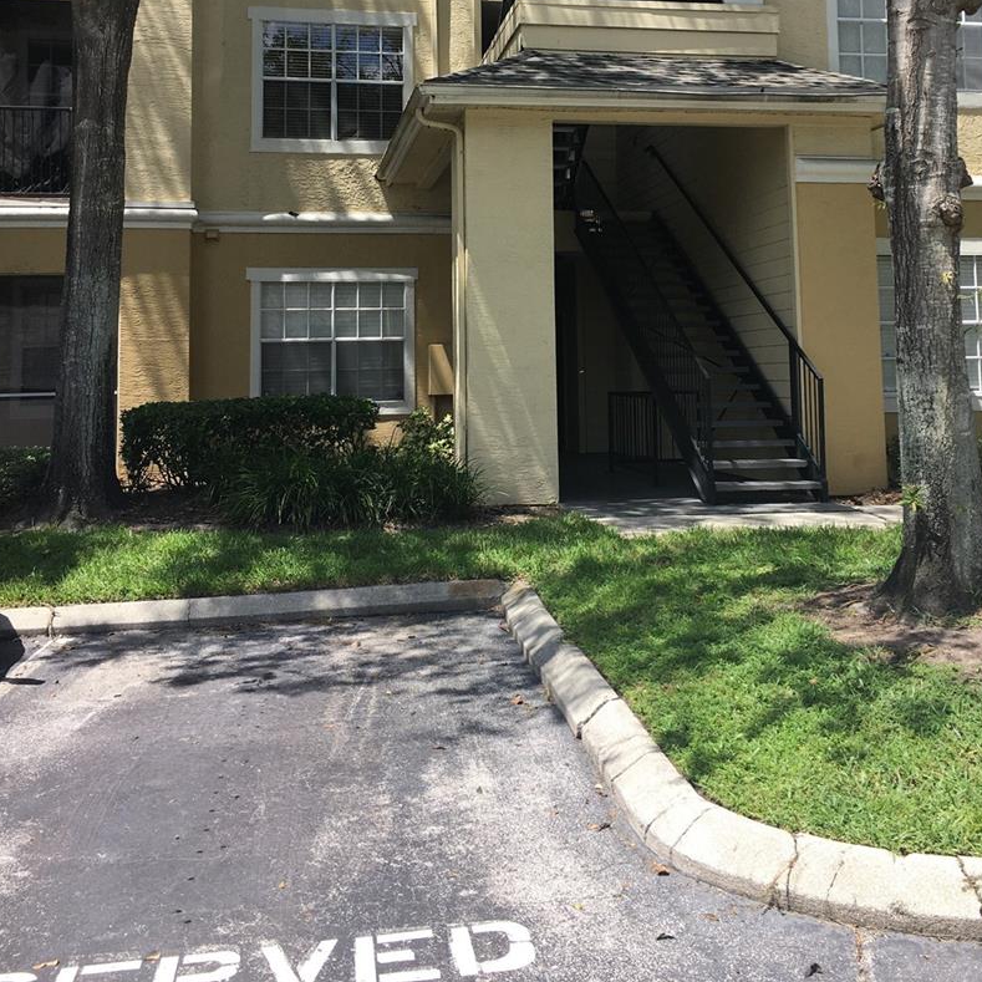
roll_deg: +0.3
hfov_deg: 42.8
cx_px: 540
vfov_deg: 41.7
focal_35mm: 39
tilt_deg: +6.7
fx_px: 1252
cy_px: 256
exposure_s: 1/810
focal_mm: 4.15
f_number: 2.2
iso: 25
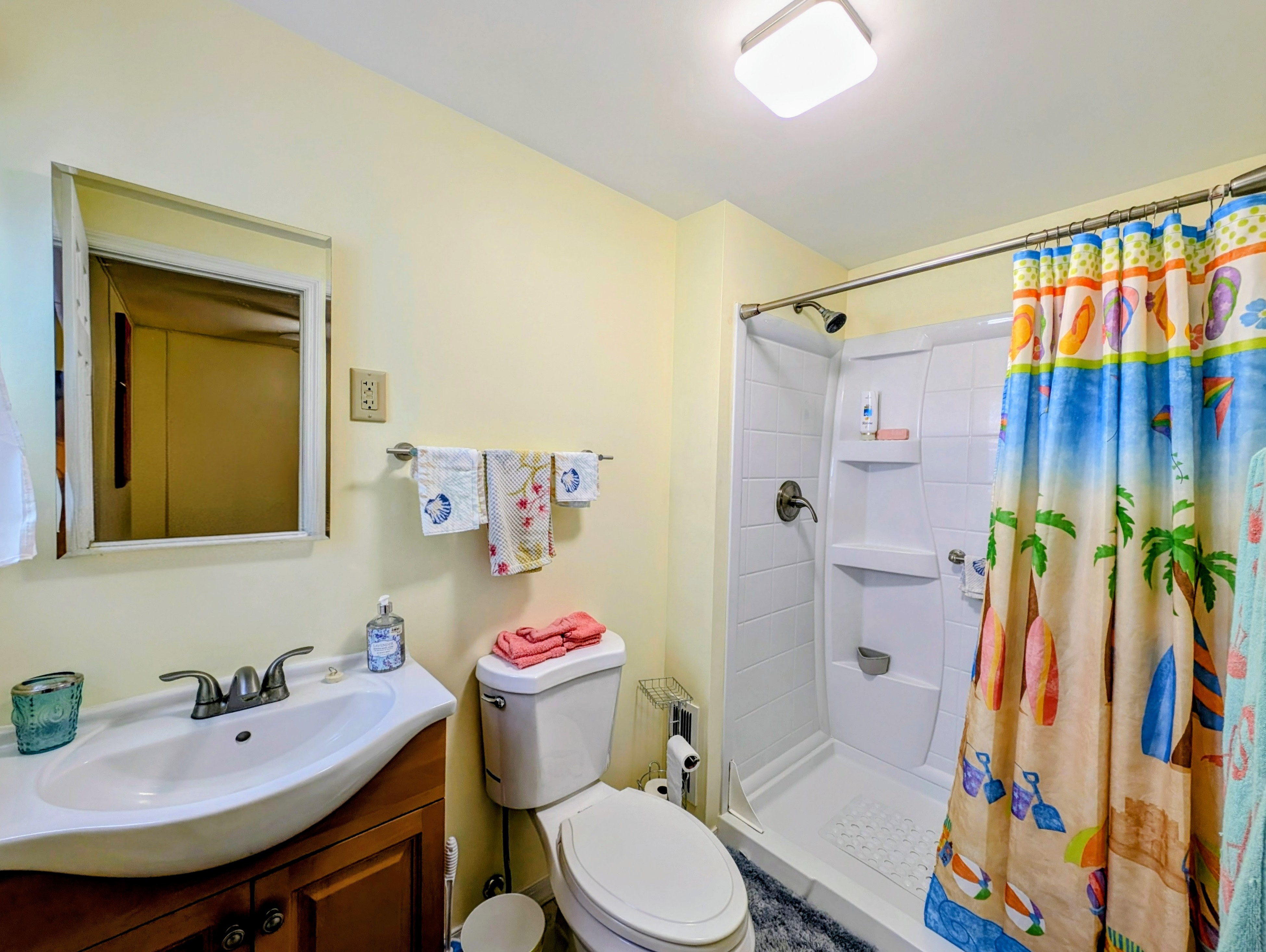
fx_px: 439
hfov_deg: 110.5
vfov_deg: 94.6
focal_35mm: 12
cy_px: 476
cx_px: 633
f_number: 1.95
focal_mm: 2.23
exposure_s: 1/60
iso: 41
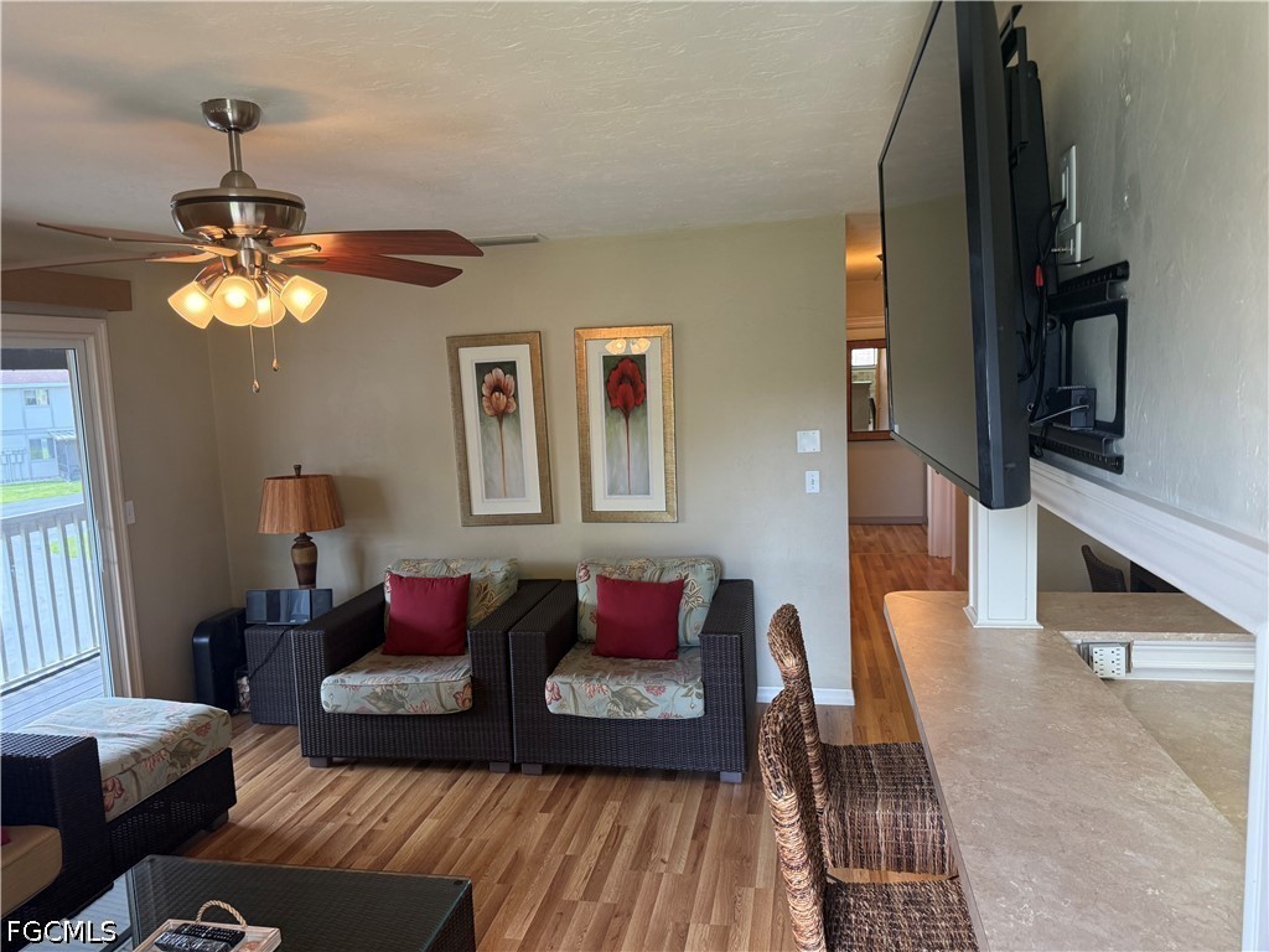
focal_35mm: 24
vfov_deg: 56.8
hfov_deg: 71.6
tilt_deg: -4.6
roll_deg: +2.6
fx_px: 880
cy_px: 476
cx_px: 634
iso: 200
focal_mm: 6.76
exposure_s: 1/121
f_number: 1.78
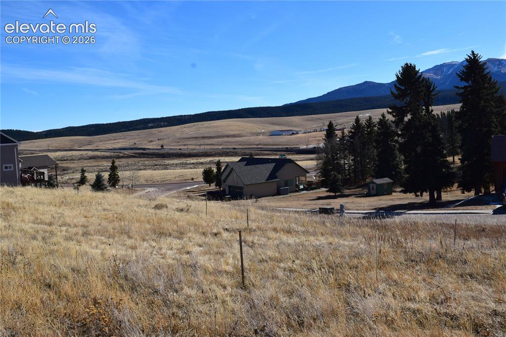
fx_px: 527
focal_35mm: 38
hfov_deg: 51.3
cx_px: 253
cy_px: 168
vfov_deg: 35.5
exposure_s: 1/500
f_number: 11
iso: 400
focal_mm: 25
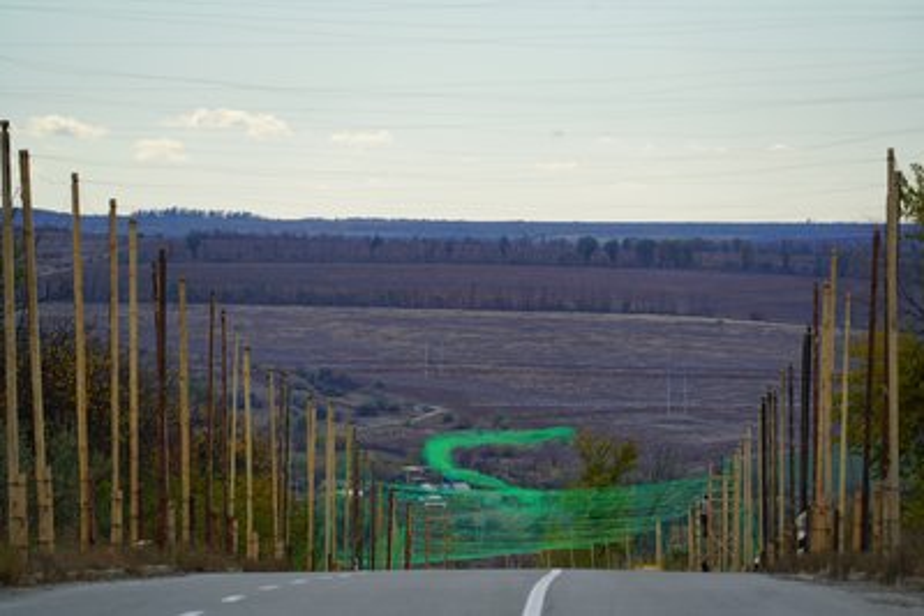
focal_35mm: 300
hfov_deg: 6.9
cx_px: 462
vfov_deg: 4.6
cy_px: 308
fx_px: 7702
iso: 100
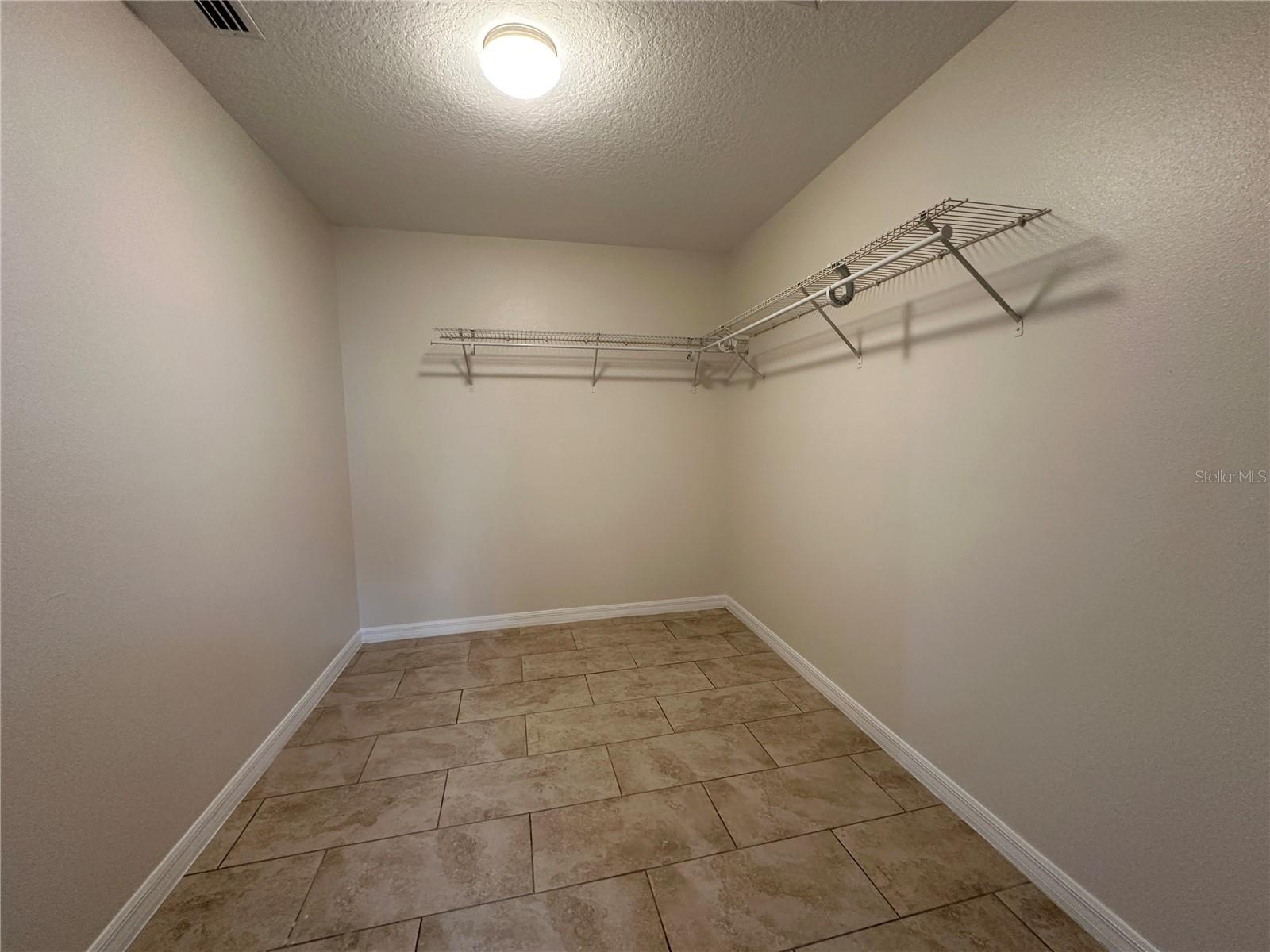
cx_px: 635
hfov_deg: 102.1
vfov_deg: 85.7
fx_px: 514
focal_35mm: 14
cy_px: 476
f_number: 2.2
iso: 250
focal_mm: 2.22
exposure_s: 1/60
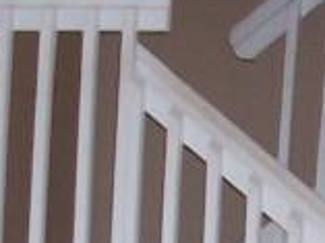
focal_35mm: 242
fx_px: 2267
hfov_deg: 8.2
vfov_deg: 5.9
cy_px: 602
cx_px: 319
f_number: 2.8
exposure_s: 1/60
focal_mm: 5.6
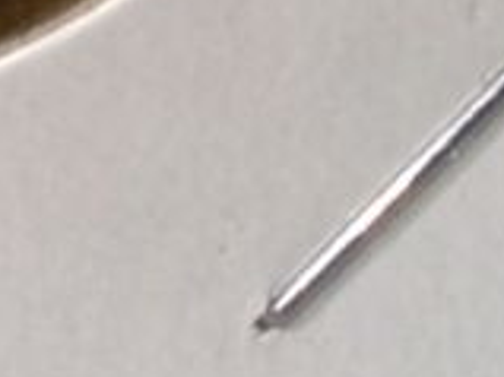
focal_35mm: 208
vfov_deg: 6.9
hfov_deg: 9.3
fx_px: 3026
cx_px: -250
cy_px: -423
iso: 40
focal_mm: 3.3
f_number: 2.4
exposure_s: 1/24
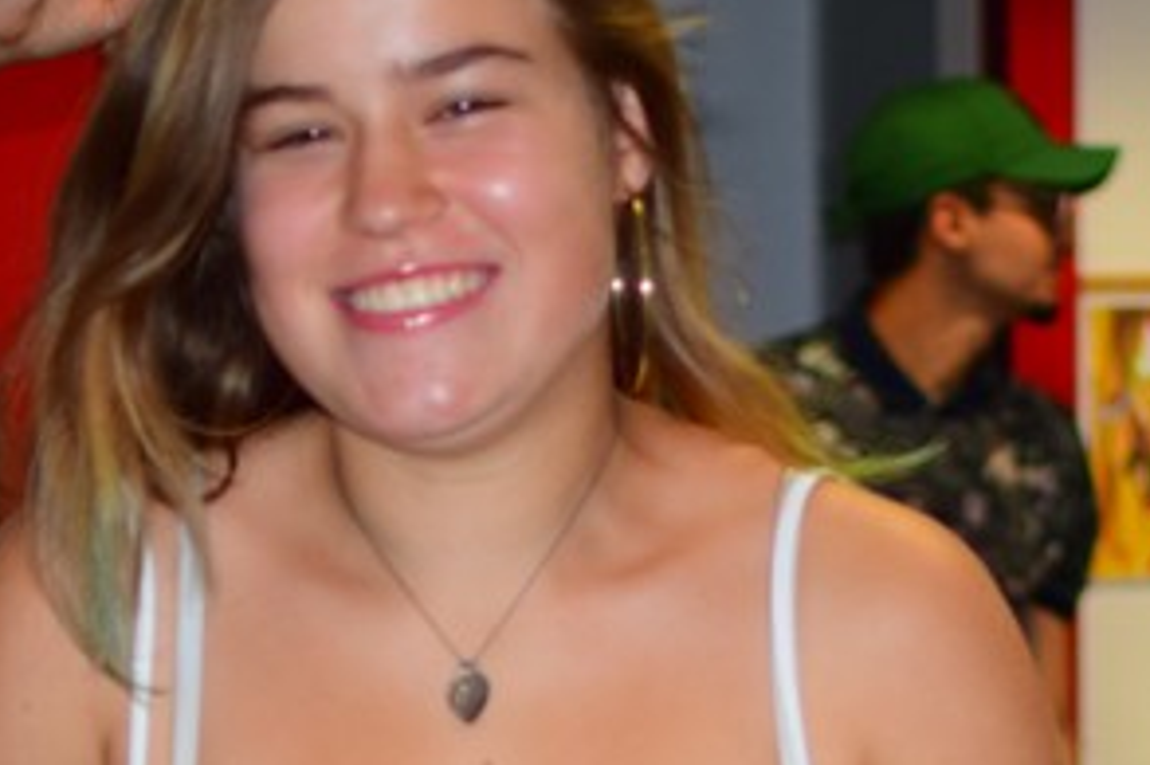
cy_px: 1053
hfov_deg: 11.2
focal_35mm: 184
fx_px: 5866
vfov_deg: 7.4
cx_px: 644
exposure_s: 1/200
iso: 400
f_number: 1.8
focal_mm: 35
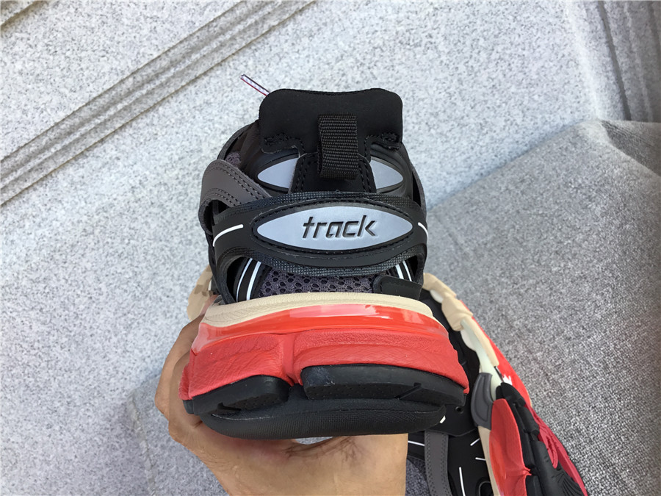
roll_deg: +36.0
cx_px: 330
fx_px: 592
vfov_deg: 45.4
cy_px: 248
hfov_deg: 58.4
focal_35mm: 31
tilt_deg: -36.6
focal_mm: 3.3
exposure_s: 1/163
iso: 25
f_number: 2.4
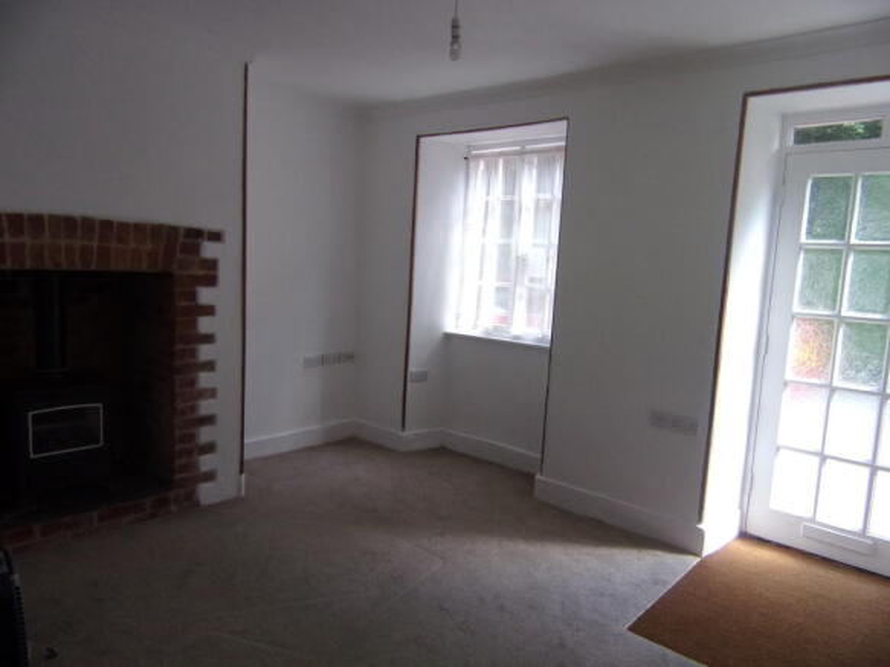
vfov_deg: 54.9
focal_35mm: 25
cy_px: 334
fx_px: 643
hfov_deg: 69.4
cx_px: 445
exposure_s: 1/34
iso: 157
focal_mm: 4.5
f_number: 3.5
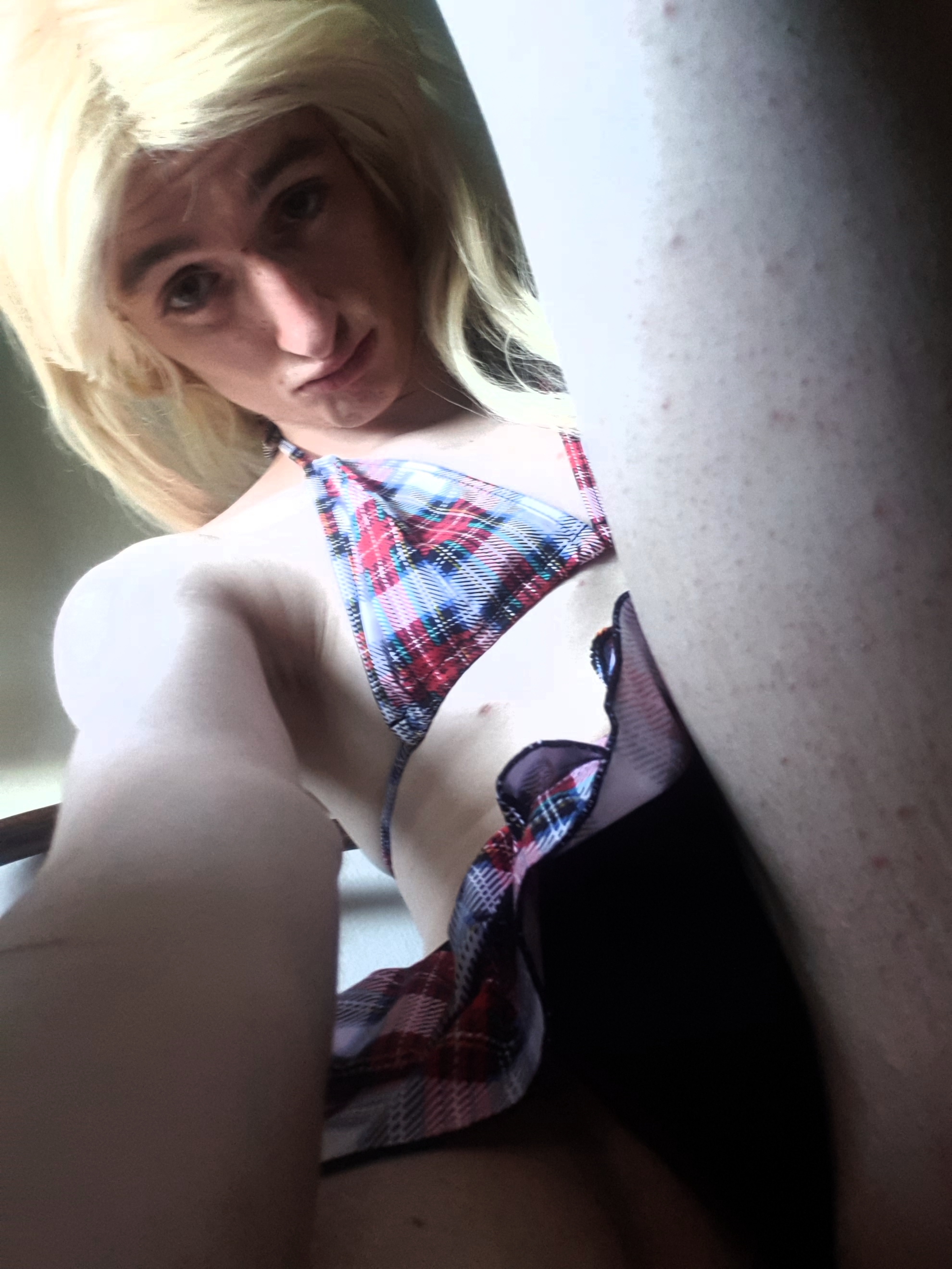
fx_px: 1137
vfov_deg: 58.4
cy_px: 634
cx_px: 476
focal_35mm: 31
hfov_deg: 45.4
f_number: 1.7
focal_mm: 2.92
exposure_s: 1/50
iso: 160
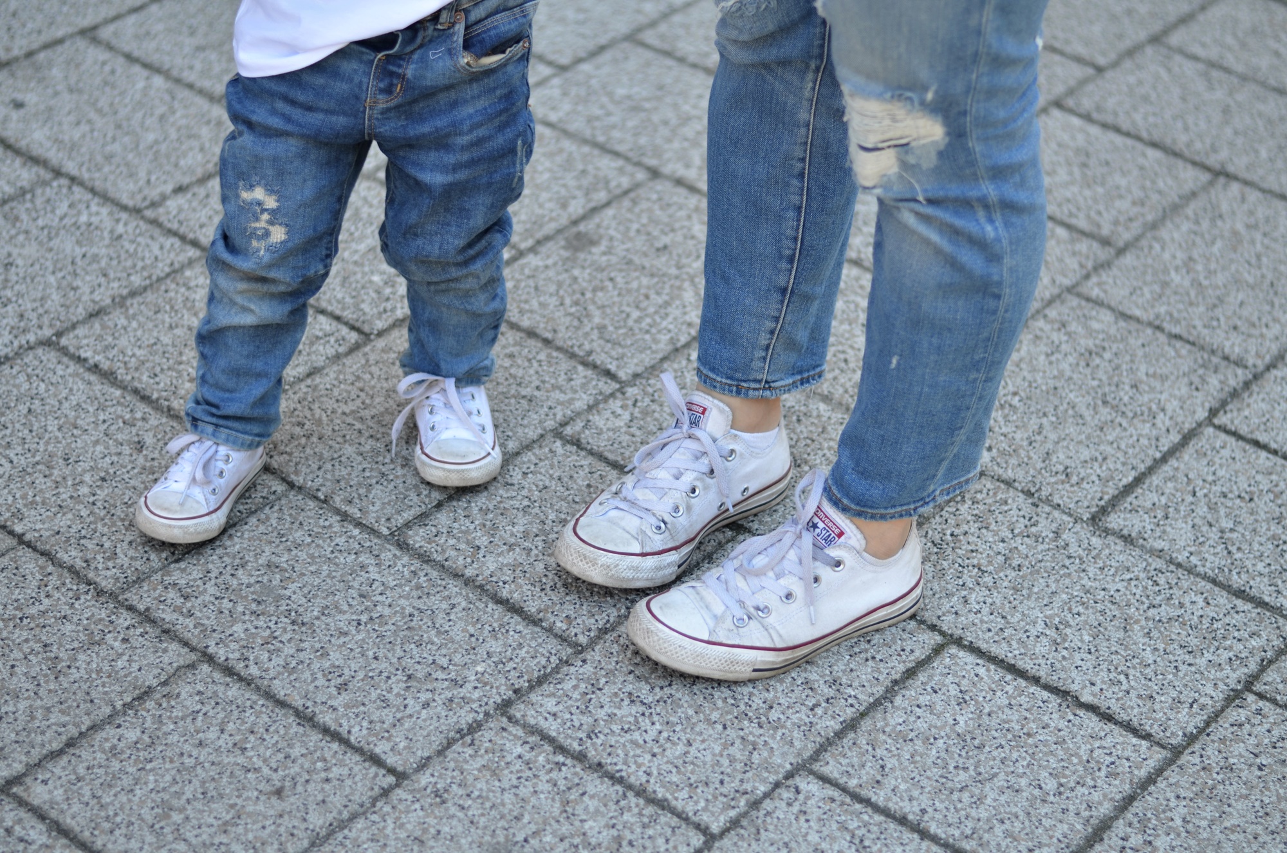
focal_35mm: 75
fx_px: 2676
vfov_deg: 18.1
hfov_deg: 27.0
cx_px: 644
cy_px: 426
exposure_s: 1/400
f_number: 1.8
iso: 100
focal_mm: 50
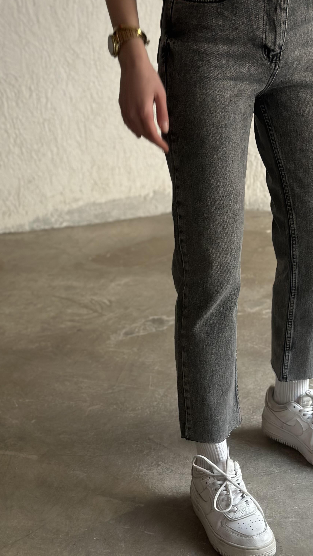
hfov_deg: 17.1
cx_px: 237
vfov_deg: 30.1
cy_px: 255
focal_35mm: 70
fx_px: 1033
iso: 200
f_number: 1.78
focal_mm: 6.86
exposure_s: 1/60
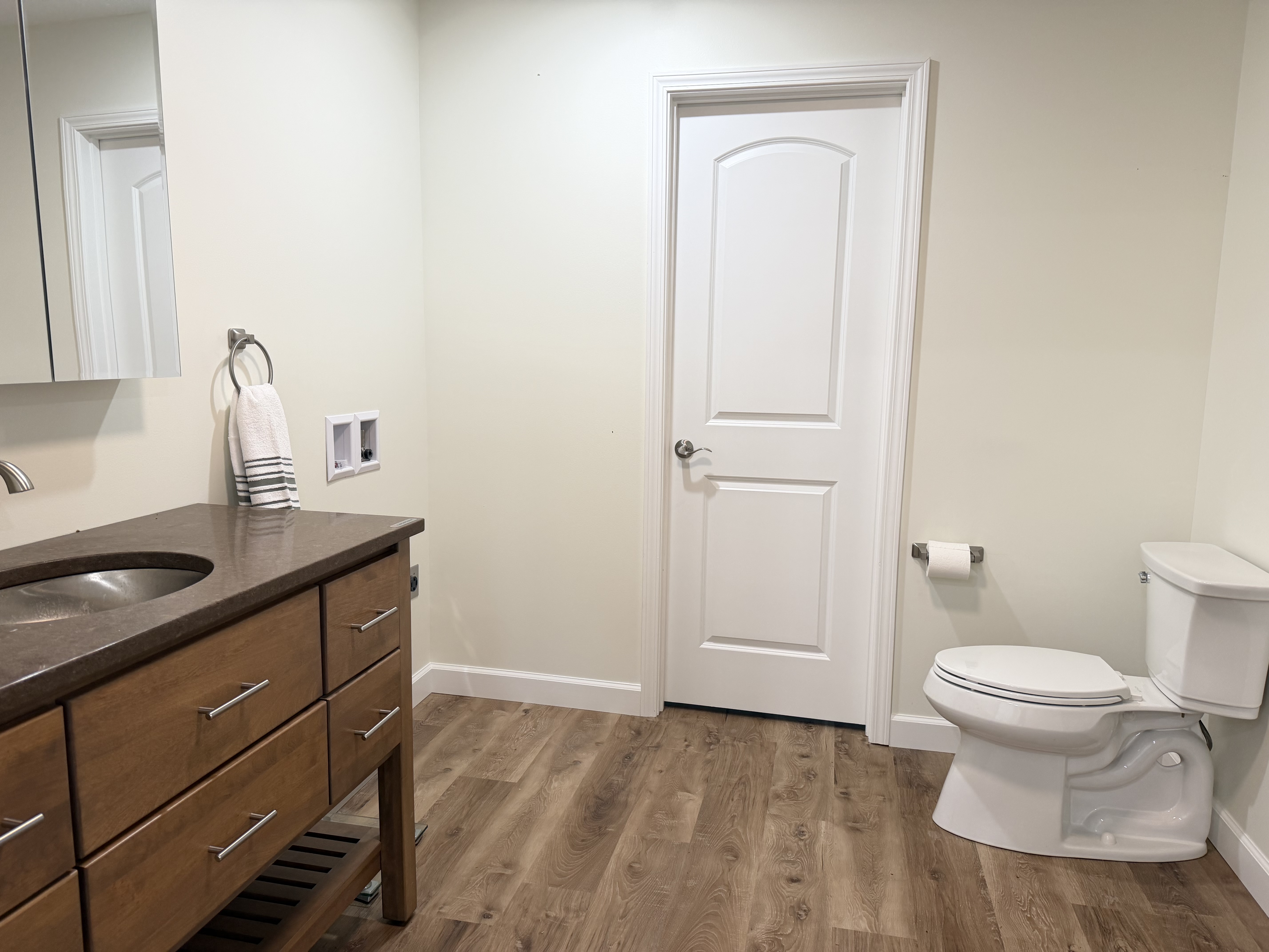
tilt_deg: -8.9
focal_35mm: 24
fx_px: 880
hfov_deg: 71.6
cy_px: 476
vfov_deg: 56.8
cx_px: 634
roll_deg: -1.8
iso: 125
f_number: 1.78
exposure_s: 1/120
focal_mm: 6.76
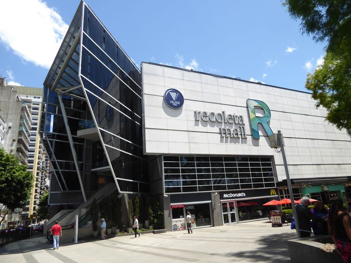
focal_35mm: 25
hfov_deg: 69.4
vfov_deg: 54.9
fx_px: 253
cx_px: 176
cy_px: 132
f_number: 3.3
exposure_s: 1/640
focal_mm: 4.3
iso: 80
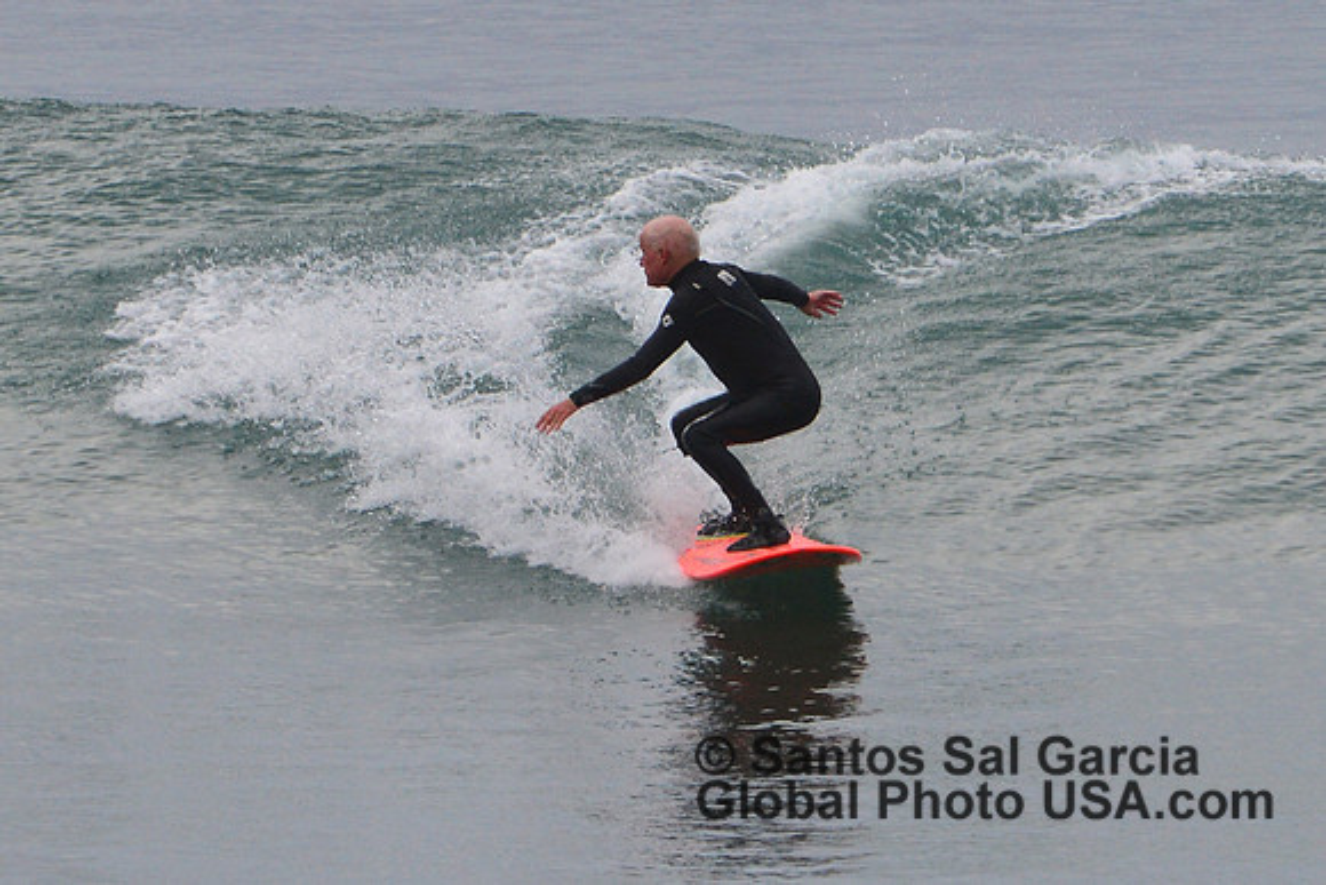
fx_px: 20262
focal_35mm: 550
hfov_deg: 3.7
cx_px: 663
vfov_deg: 2.5
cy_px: 442
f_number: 11
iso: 1000
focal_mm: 550
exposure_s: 1/500
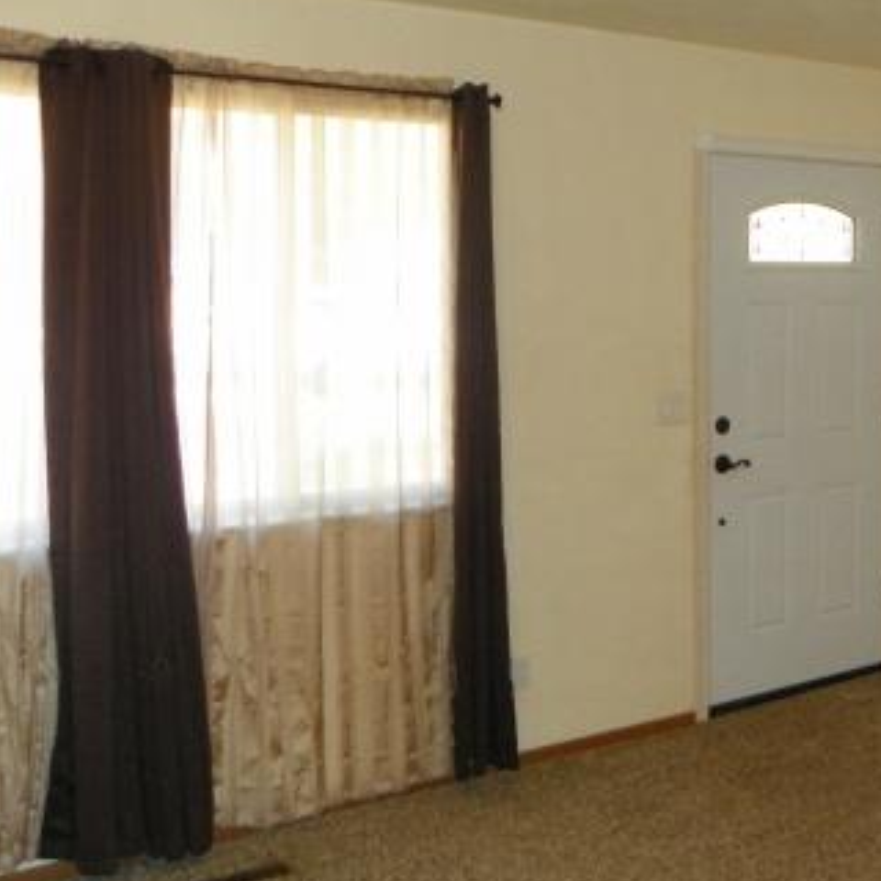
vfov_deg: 36.6
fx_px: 1325
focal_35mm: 46
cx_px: 851
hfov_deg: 34.0
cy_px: 328
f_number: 2.8
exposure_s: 1/40
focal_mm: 4.6
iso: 125
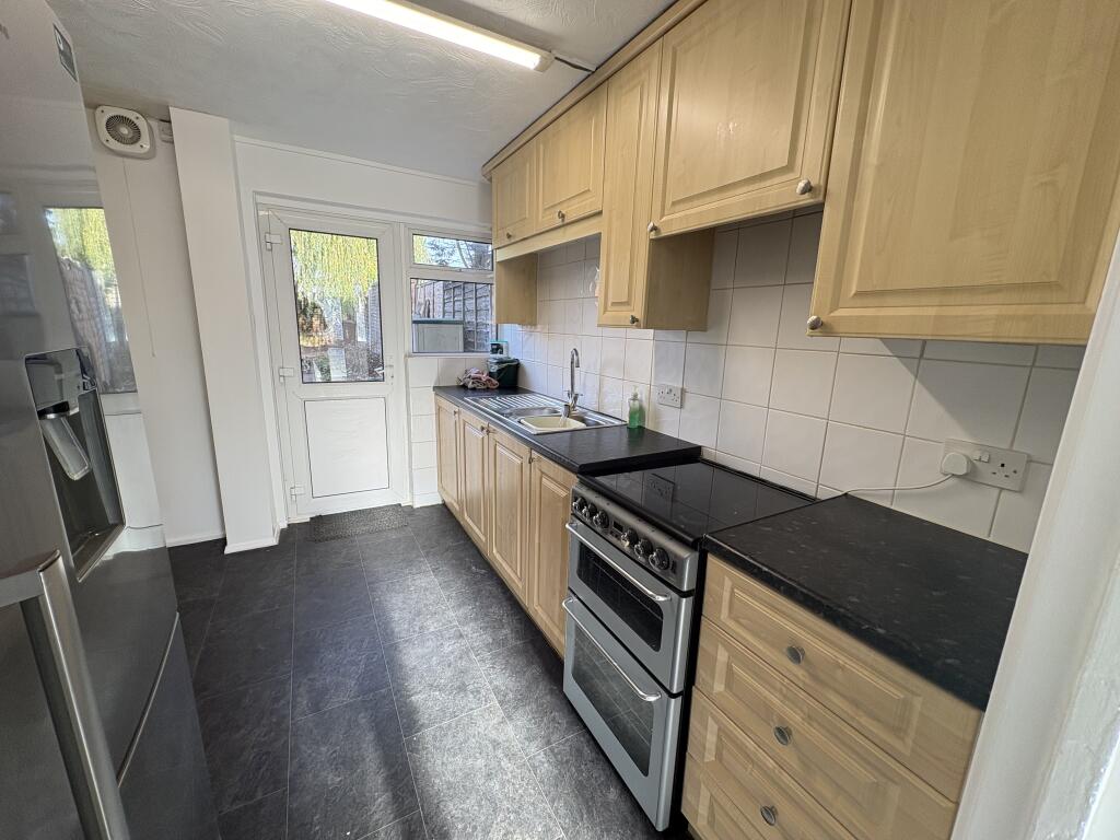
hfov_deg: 102.1
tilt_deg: -11.5
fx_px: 453
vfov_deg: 85.7
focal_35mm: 14
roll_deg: -0.9
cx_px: 560
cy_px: 420
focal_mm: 2.22
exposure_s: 1/100
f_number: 2.2
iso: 64
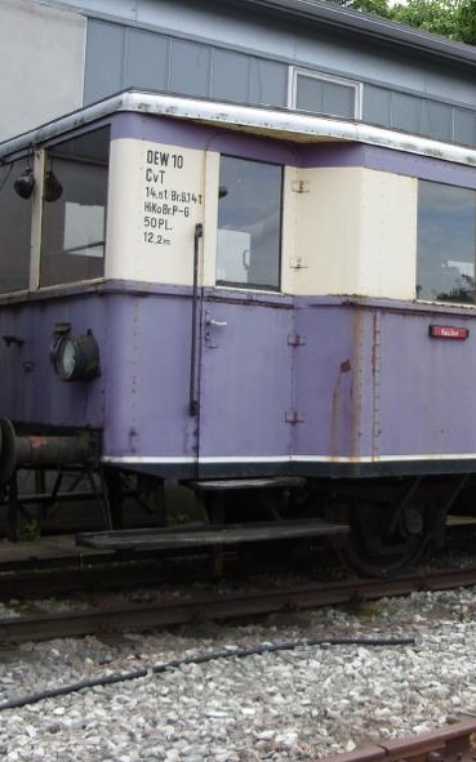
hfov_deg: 23.2
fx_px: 1122
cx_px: 441
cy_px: 382
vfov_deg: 37.5
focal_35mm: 54
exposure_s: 1/478
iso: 50
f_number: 2.8
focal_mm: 6.3
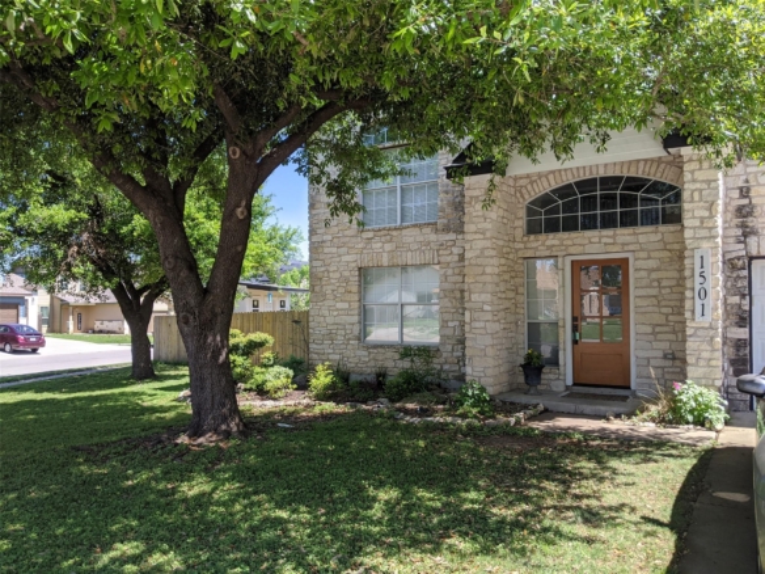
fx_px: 597
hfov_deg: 65.3
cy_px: 287
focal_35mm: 27
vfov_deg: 51.4
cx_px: 382
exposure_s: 1/1235
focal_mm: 4.44
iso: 53
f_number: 1.8
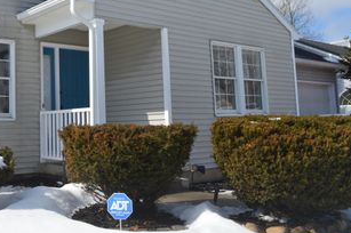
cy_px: 70
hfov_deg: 43.1
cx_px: 87
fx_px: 429
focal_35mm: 44
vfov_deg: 30.1
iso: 100
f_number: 9
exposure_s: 1/320
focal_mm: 18
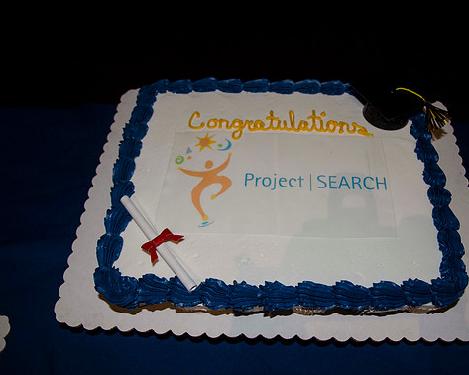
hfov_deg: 56.8
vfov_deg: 47.1
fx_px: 430
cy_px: 189
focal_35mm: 31
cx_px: 279
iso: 640
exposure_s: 1/60
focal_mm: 18
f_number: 4.5
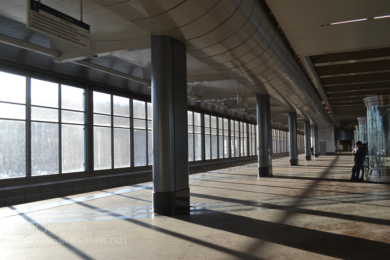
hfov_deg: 57.2
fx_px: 357
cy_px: 130
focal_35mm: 33
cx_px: 195
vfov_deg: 40.0
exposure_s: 1/125
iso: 100
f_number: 5.6
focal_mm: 22
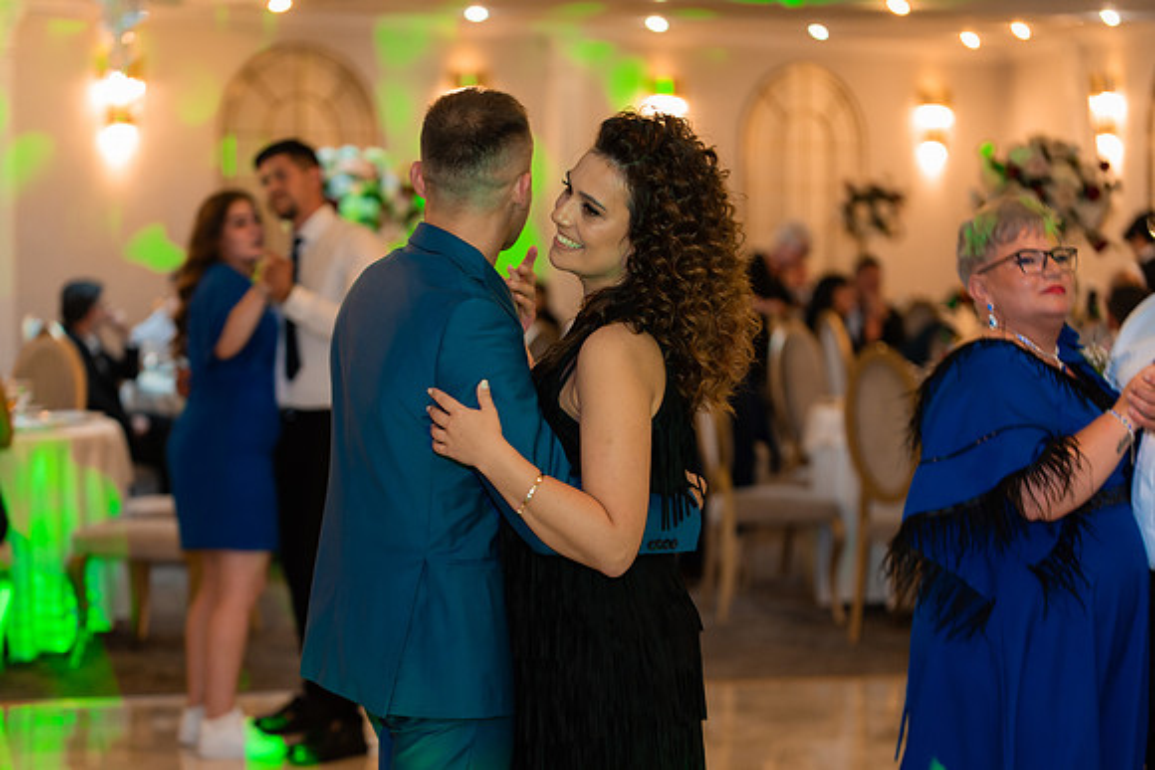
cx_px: 578
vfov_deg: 15.2
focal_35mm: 90
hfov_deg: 22.6
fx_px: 2888
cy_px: 385
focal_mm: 90
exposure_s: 1/200
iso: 1600
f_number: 3.2
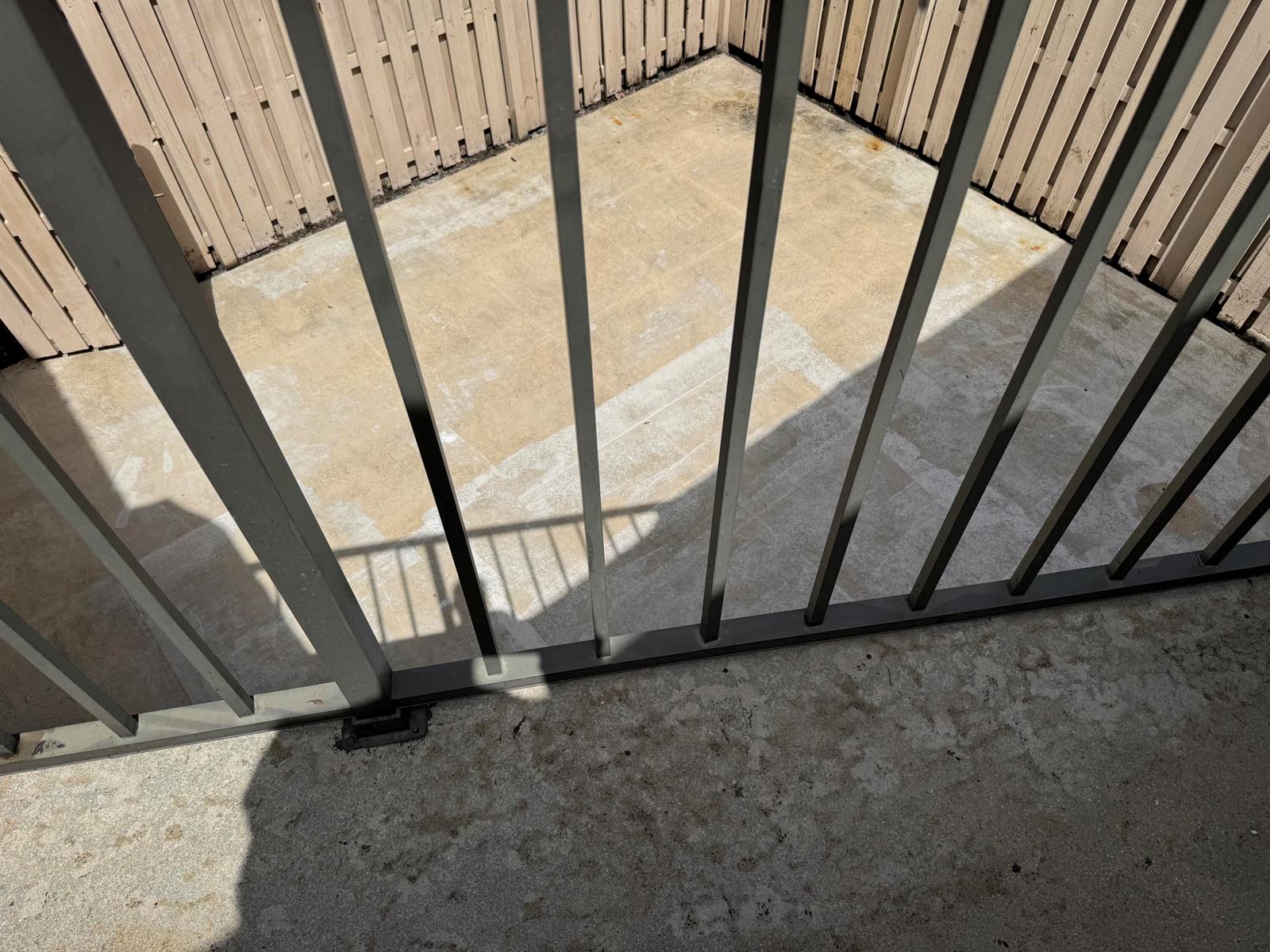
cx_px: 635
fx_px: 881
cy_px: 476
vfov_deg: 56.8
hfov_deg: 71.6
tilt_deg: -53.5
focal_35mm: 24
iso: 80
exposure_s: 1/9009
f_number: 1.78
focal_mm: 6.76
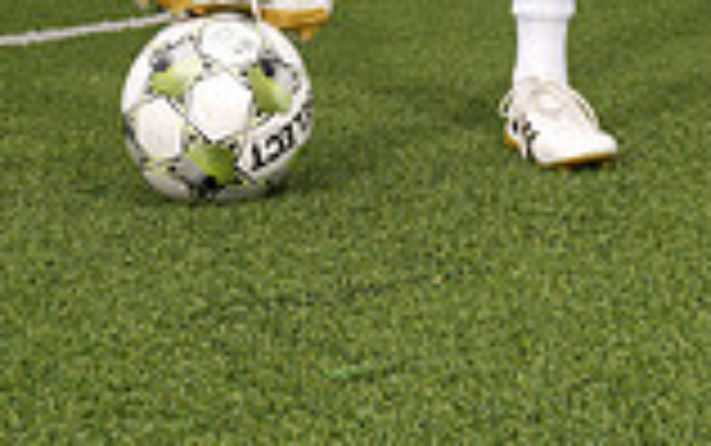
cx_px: 418
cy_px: -505
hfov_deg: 18.4
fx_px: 2191
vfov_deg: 10.5
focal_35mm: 113
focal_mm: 39
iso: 80
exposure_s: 1/200
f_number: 7.1
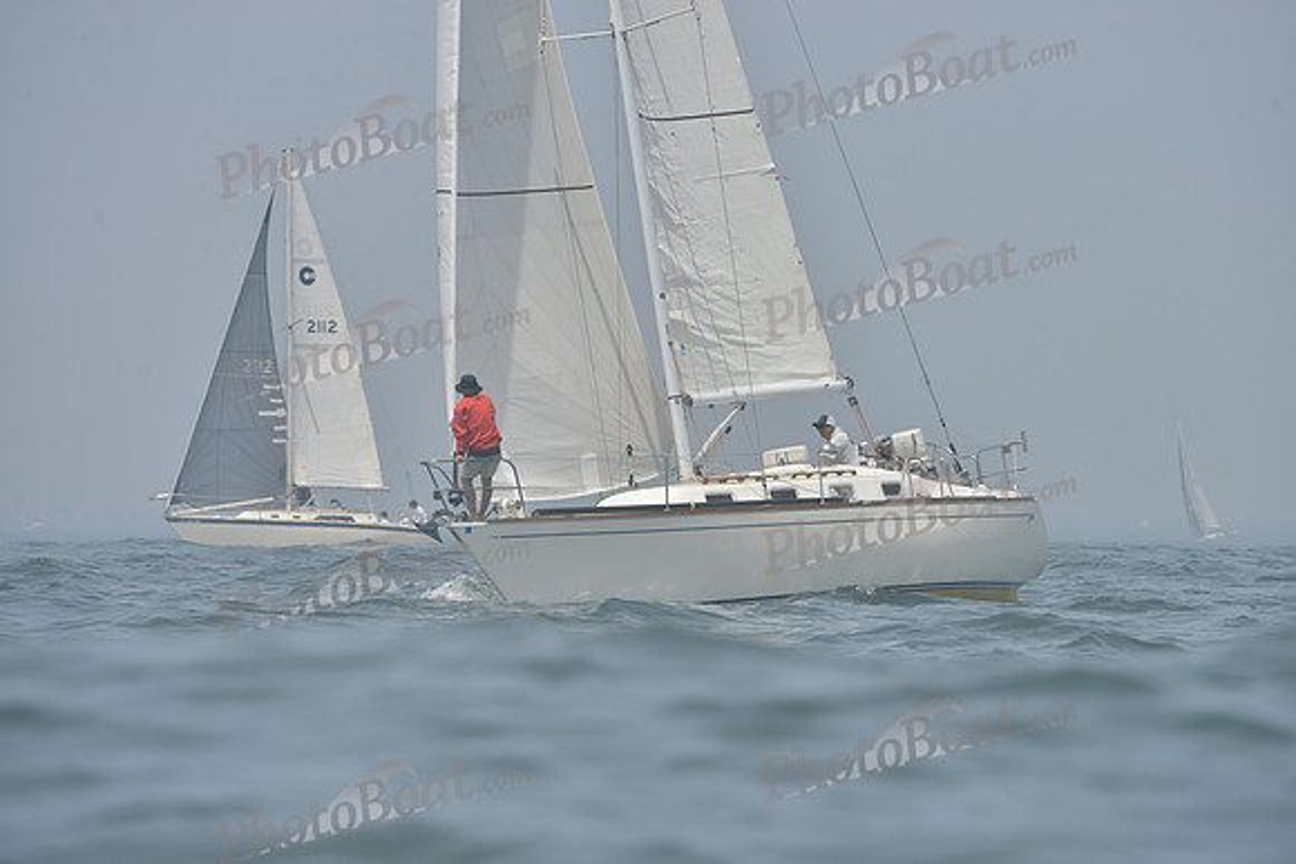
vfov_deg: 3.4
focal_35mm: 400
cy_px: 432
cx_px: 648
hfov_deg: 5.2
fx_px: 14403
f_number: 9
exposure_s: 1/1000
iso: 280
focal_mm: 400
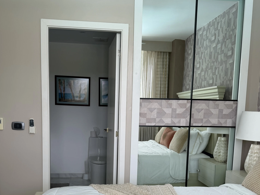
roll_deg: -0.9
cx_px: 119
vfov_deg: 38.7
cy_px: 144
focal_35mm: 36
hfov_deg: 51.3
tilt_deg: -6.3
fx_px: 270
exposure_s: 1/121
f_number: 1.78
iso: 64
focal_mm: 6.76
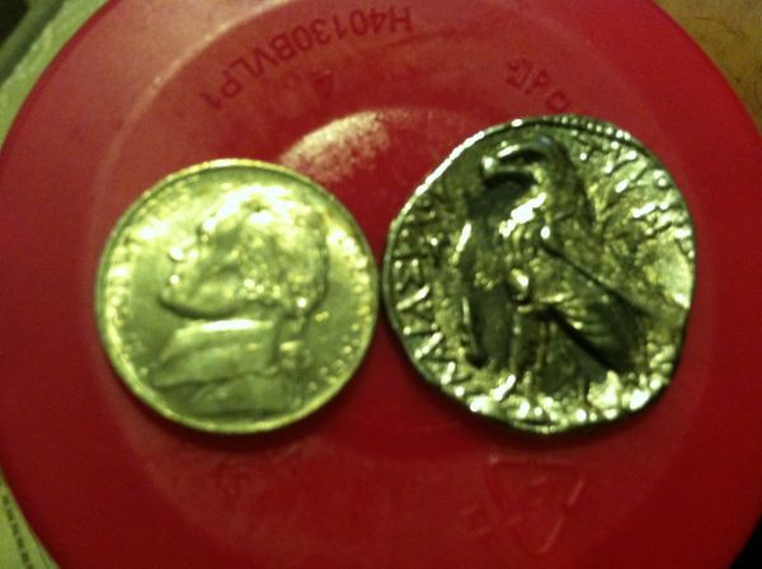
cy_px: 284
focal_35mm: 35
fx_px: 769
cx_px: 381
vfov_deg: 40.6
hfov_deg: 52.7
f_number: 2.8
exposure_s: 1/15
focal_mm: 3.85
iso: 500
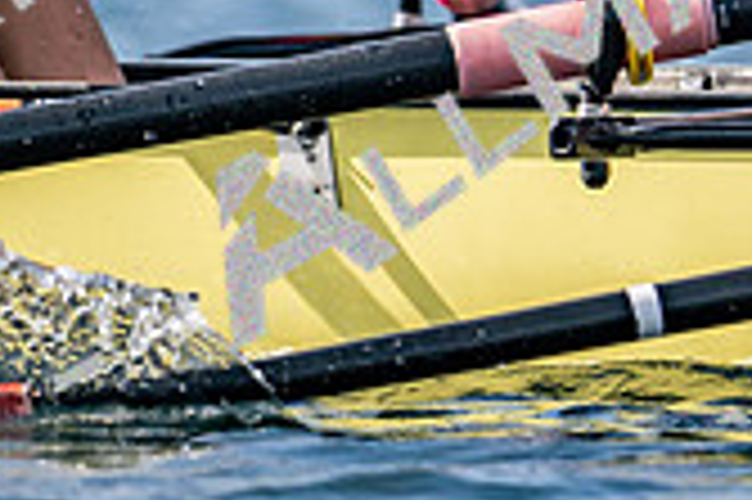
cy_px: -349
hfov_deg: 1.5
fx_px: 28986
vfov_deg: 1.0
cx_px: 1130
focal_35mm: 1389
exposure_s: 1/2500
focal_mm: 400
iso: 250
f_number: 4.5
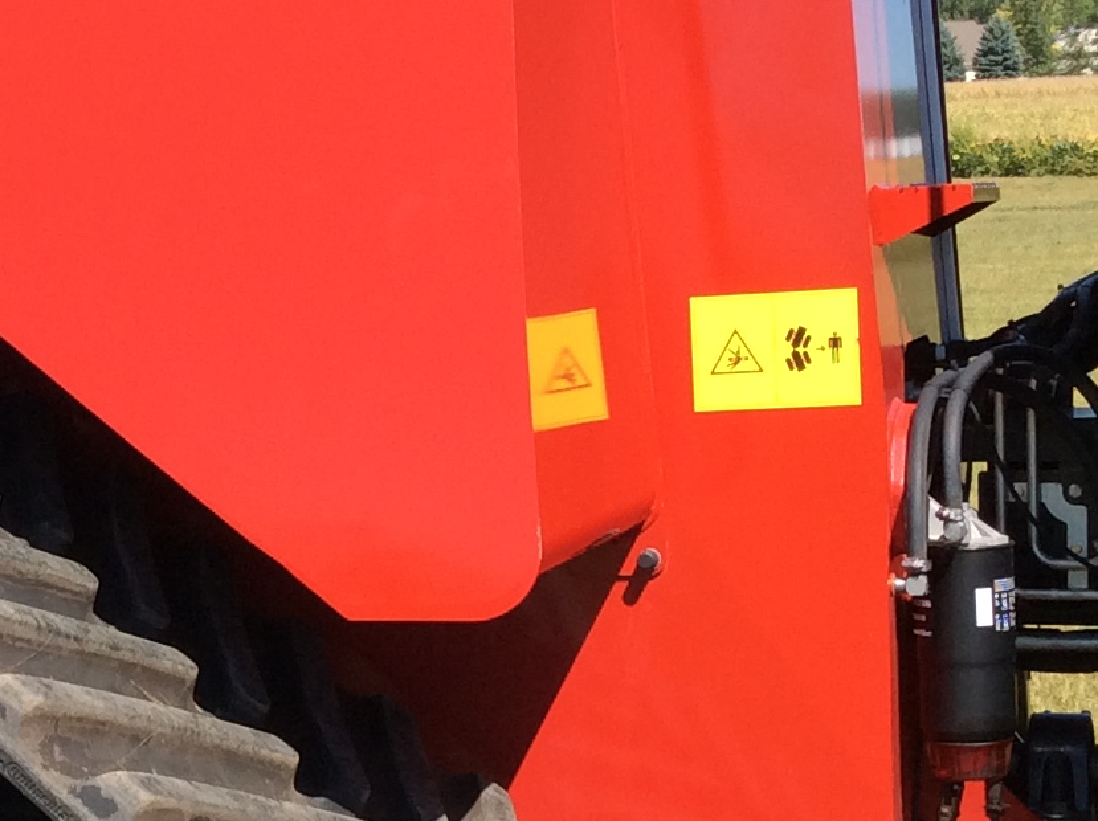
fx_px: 3169
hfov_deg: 19.2
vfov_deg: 14.7
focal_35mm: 100
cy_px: 530
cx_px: 48
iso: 32
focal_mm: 3.3
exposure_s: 1/1059
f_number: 2.4
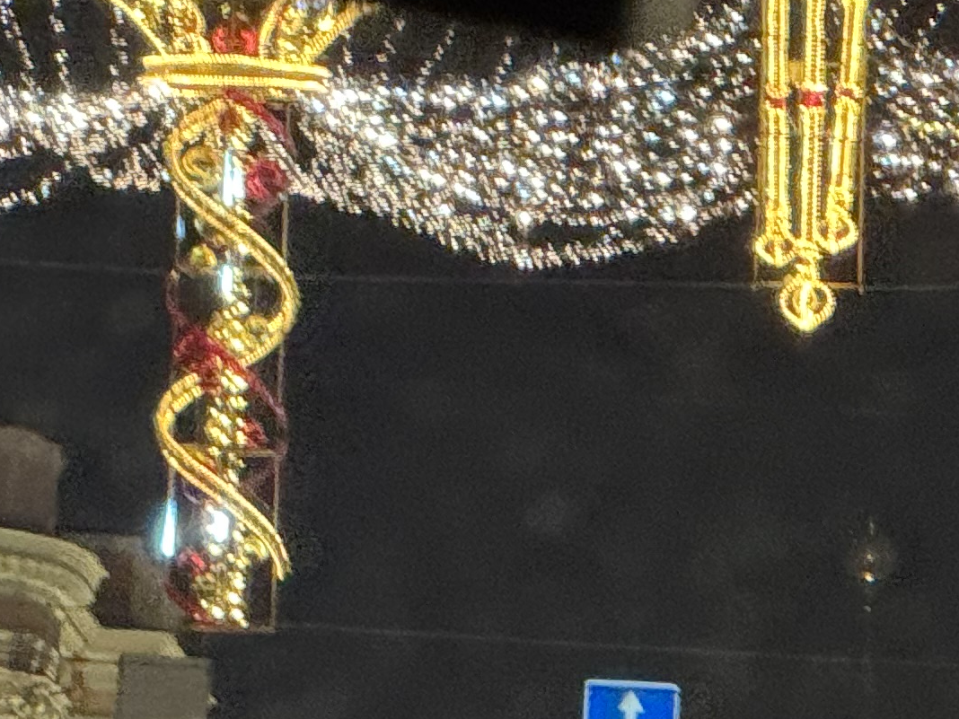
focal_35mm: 453
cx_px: 1051
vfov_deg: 3.3
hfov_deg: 4.4
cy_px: 780
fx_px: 12550
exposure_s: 1/33
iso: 500
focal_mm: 15.66
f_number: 2.8
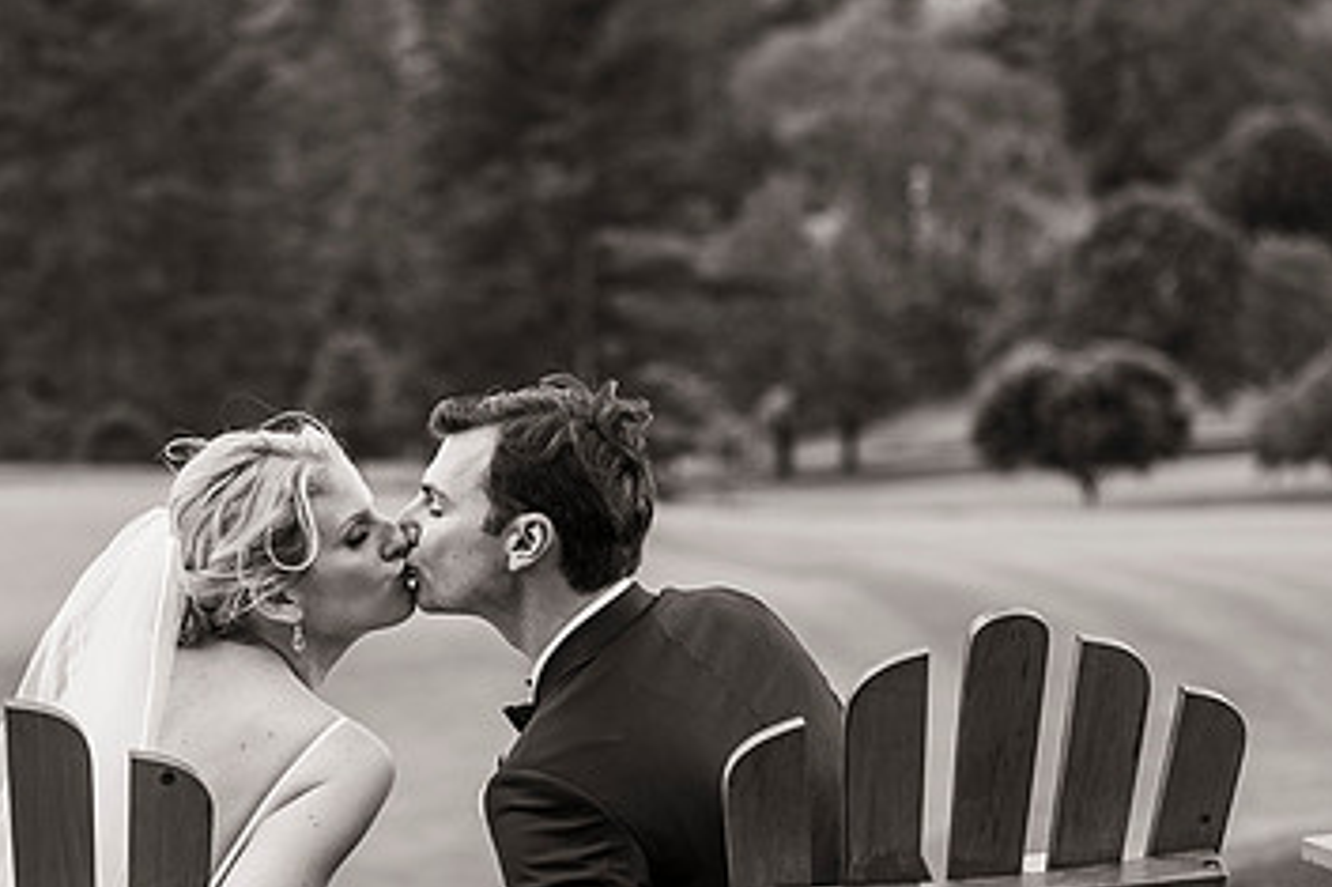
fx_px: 4253
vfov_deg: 11.9
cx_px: 457
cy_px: 559
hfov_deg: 17.8
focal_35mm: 115
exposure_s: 1/640
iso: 640
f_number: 2.8
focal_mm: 70
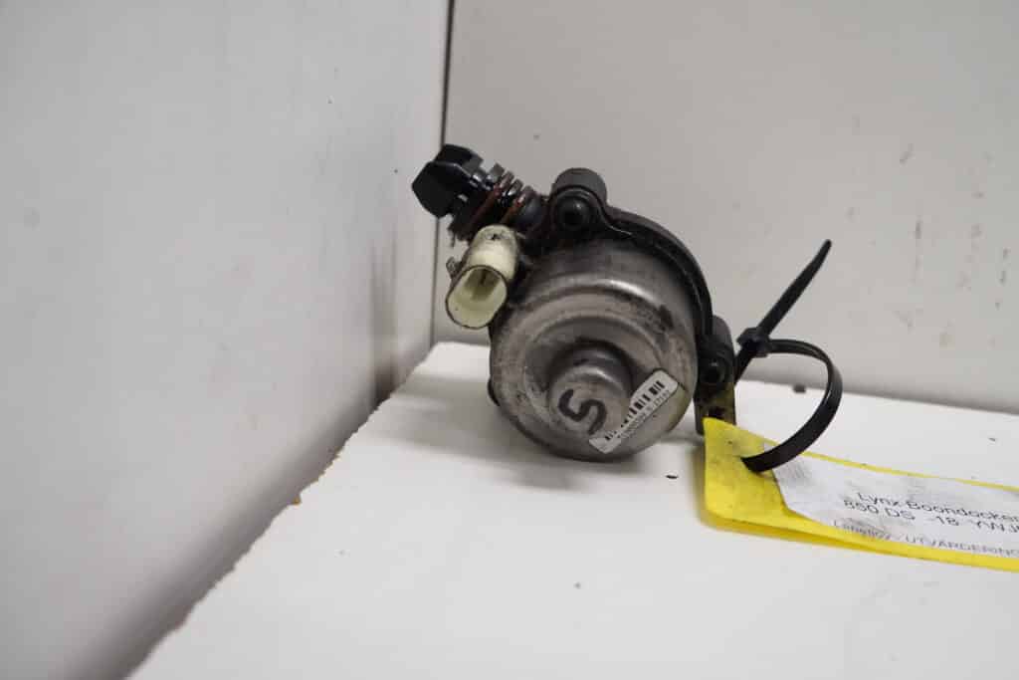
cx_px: 510
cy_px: 340
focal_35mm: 27
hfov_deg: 67.4
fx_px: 764
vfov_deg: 47.9
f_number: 5
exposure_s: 1/60
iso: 320
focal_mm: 18
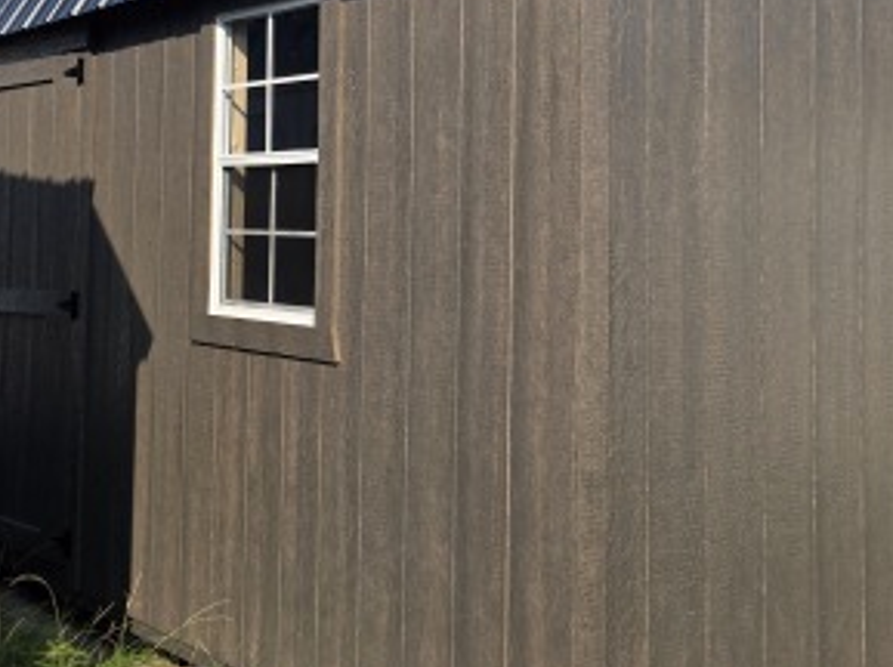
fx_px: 1314
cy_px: 167
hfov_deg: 37.2
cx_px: 584
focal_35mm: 51
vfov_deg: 28.1
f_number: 1.7
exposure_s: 1/5778
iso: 80
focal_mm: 6.3
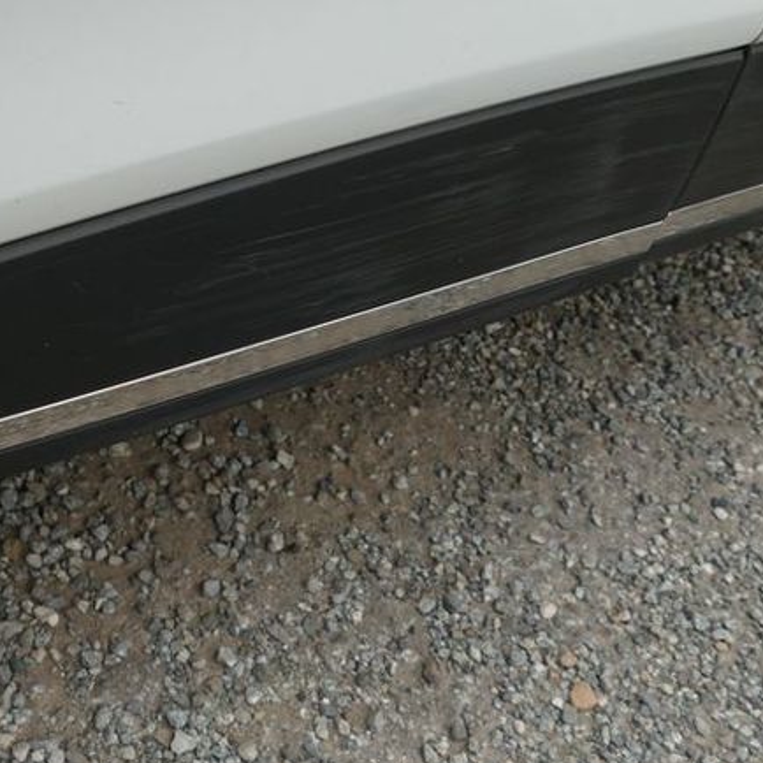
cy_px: 247
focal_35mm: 49
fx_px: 1222
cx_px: 246
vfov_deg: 34.3
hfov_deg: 34.3
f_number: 2.8
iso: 125
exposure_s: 1/1000
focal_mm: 9.12
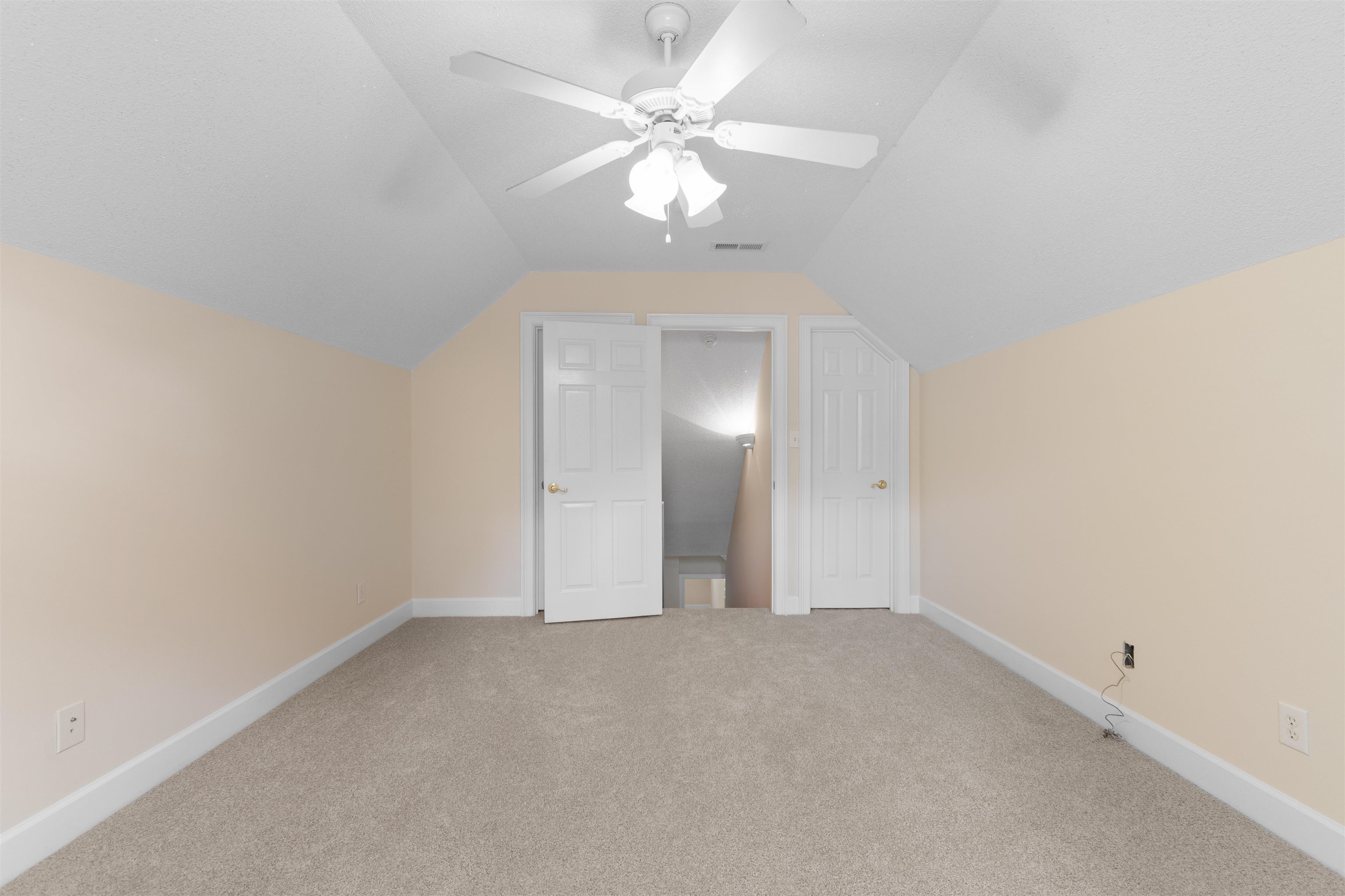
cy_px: 448
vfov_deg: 77.3
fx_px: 560
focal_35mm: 15
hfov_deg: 100.4
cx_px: 672
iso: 100
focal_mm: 10
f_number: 4.5
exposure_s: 1/3
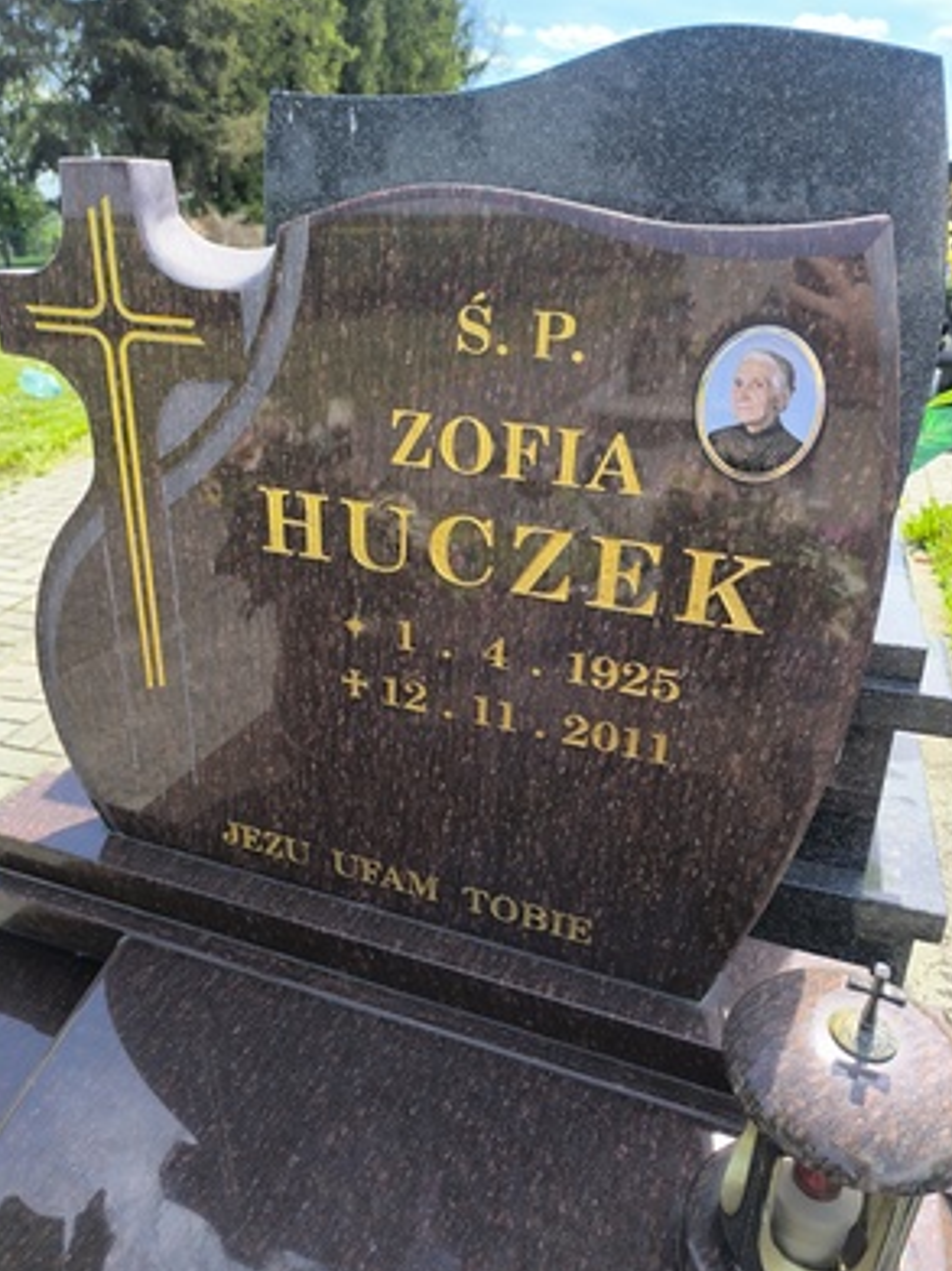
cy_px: 627
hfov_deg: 56.8
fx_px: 881
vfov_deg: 71.6
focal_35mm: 24
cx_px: 461
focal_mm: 6.14
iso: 50
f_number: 1.65
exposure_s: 1/408
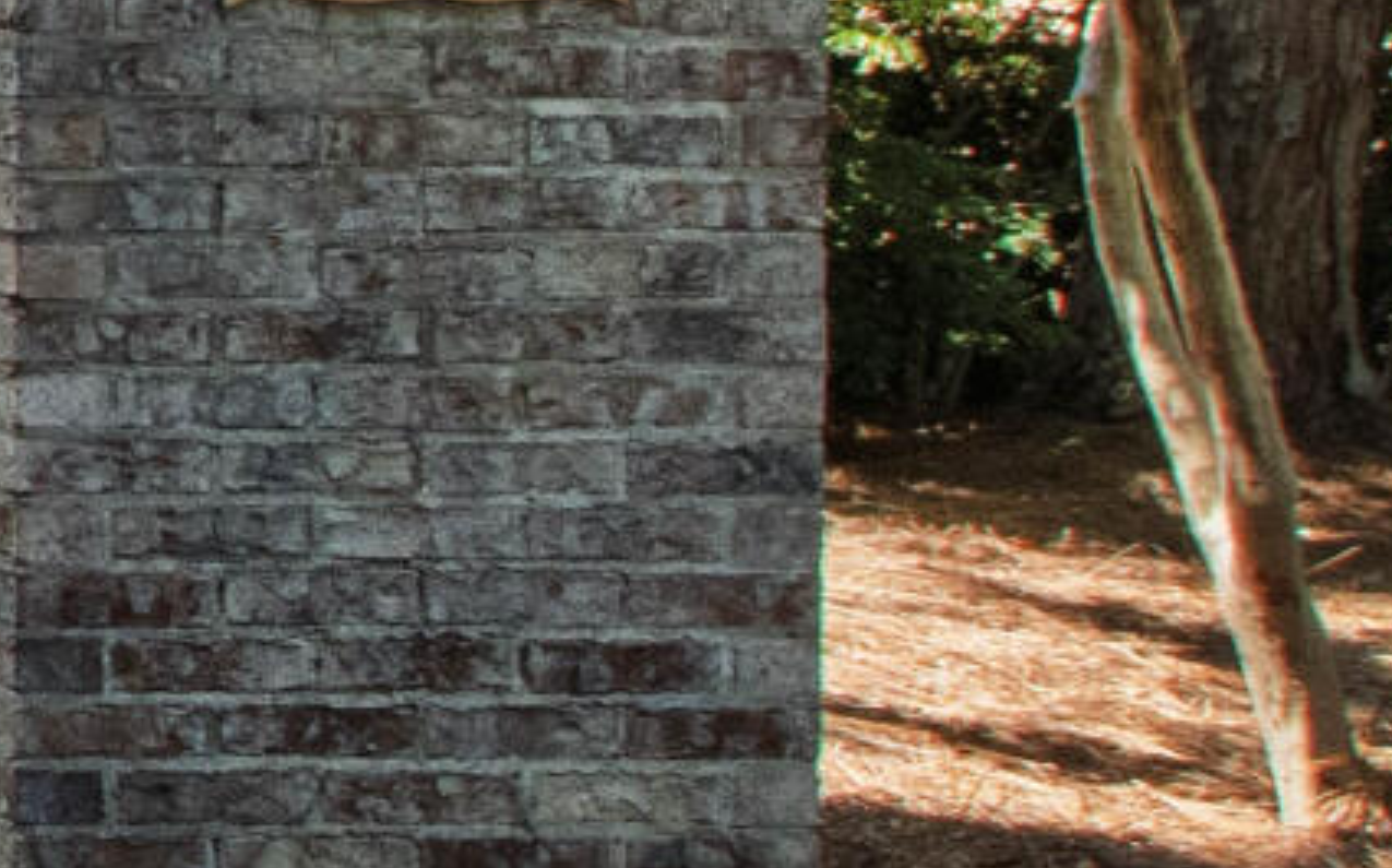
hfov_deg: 10.1
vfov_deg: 11.4
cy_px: -567
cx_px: -3262
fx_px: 4094
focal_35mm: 108
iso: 320
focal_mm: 10
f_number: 9
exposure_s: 1/200
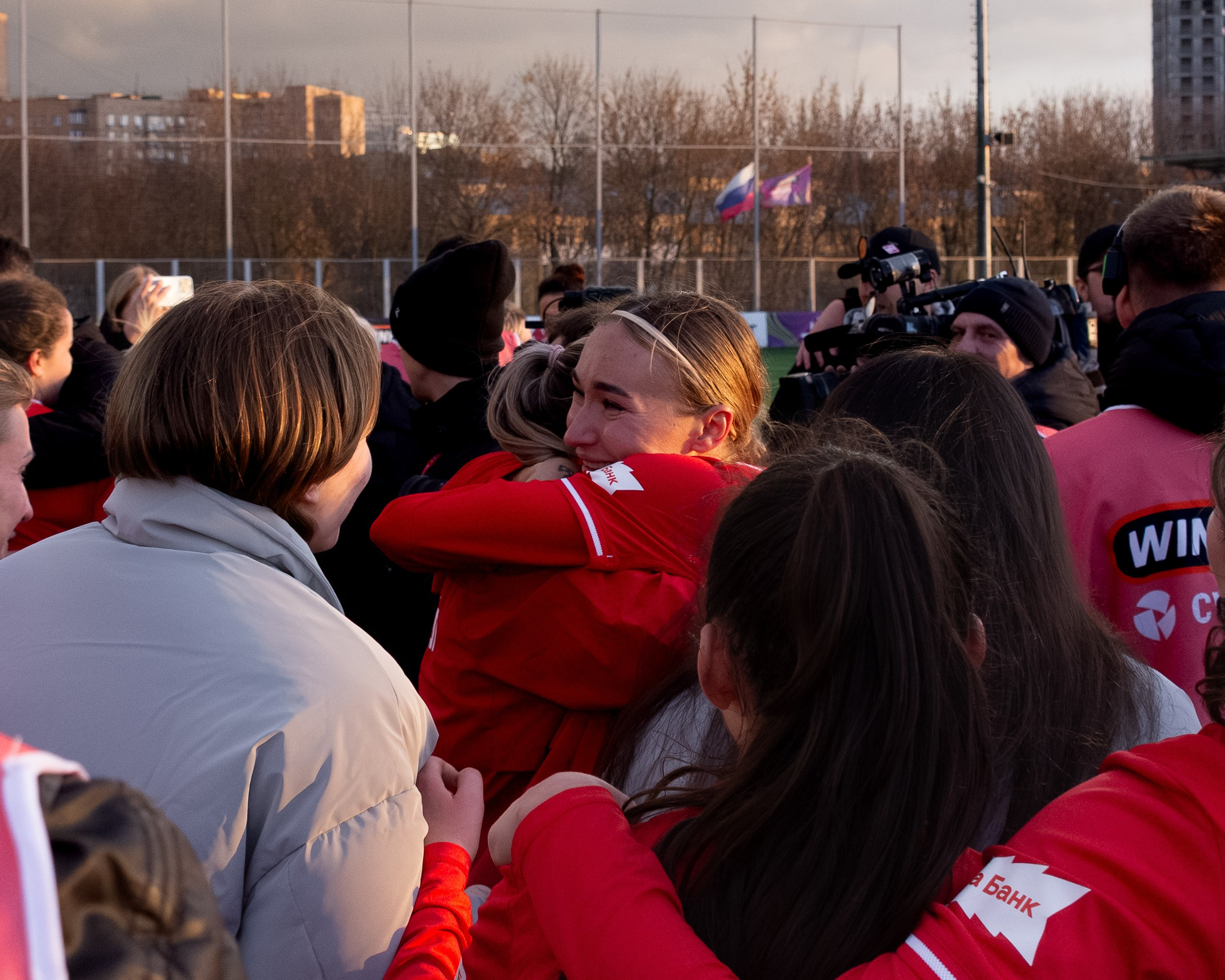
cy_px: 348
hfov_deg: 29.3
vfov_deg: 23.6
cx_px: 543
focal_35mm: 65
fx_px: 2342
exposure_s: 1/1600
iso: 800
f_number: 5
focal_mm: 18
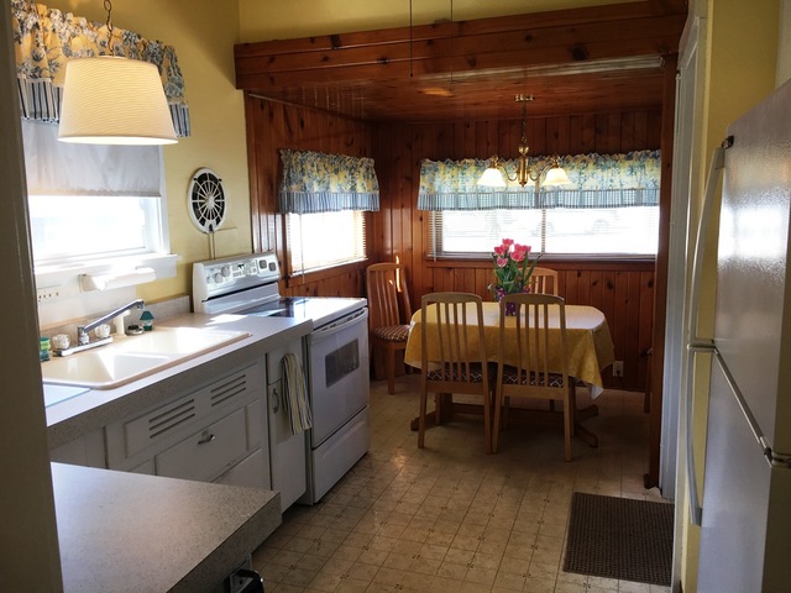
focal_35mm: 29
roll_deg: +0.4
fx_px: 663
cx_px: 396
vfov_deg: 48.2
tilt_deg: -8.9
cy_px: 296
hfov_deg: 61.7
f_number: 2.2
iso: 25
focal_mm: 4.15
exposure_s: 1/60
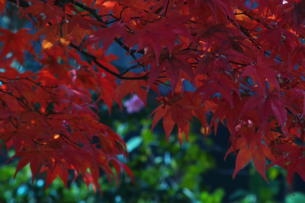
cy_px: 102
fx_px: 1499
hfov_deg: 11.6
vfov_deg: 7.8
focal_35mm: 177
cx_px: 152
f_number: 9
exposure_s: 1/100
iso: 100
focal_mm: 102
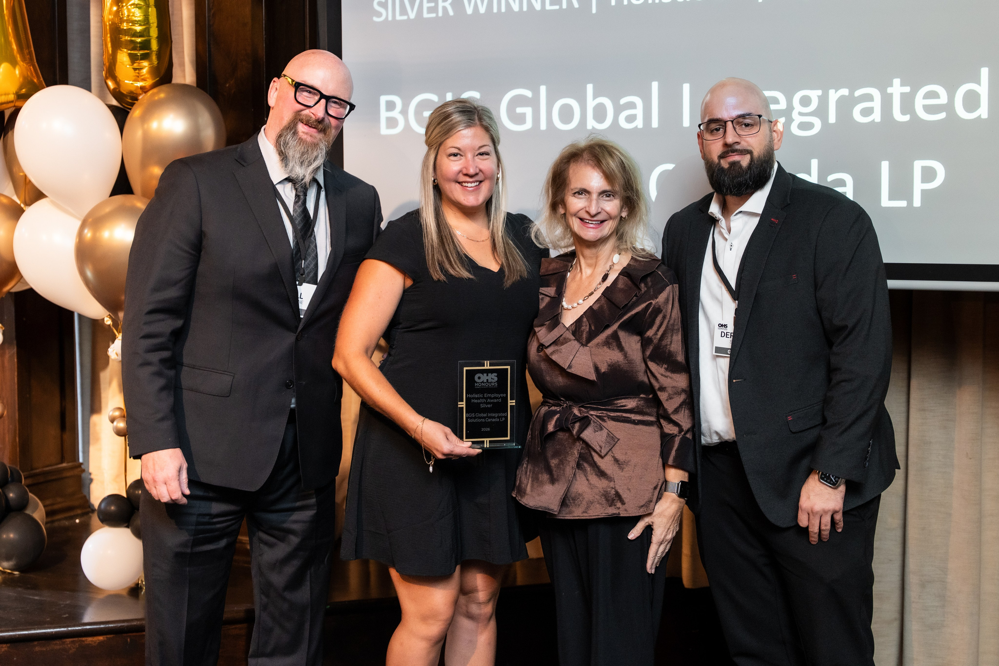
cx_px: 527
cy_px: 280
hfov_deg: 34.5
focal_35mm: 58
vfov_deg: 23.4
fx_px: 1607
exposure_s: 1/125
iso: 1250
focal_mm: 49.9
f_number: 2.8
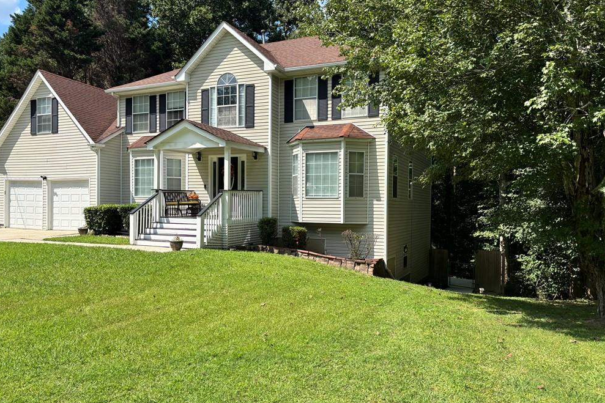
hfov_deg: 65.5
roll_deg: -0.5
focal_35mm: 28
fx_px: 470
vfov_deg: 46.4
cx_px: 297
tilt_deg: -0.5
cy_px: 215
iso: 50
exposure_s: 1/2242
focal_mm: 5.96
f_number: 1.6
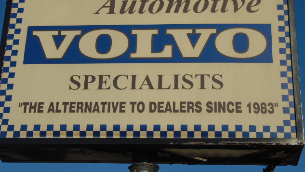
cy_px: 61
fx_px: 704
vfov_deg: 13.9
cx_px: 151
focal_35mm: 87
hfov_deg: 24.5
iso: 100
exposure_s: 1/200
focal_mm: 14
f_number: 15.3
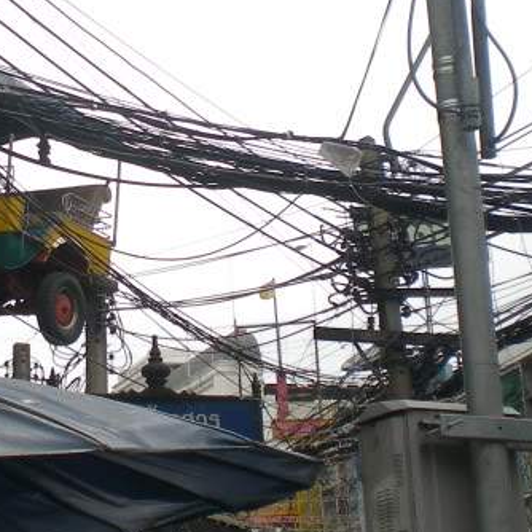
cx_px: 56
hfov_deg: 16.7
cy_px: 159
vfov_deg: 16.8
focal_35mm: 103
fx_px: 1791
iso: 50
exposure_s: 1/293
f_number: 4.6
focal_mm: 6.3
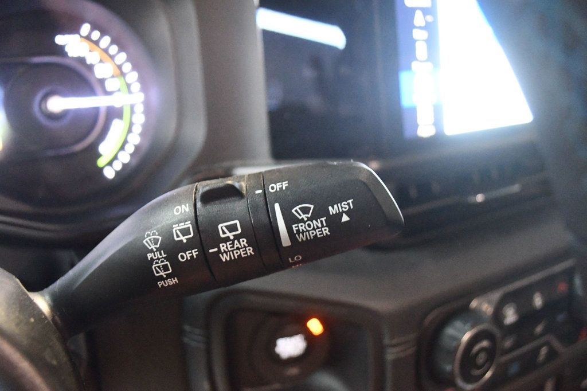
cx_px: 294
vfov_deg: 39.9
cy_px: 196
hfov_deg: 57.2
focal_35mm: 33
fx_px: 538
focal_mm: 22
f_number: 4
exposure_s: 1/40
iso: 12800
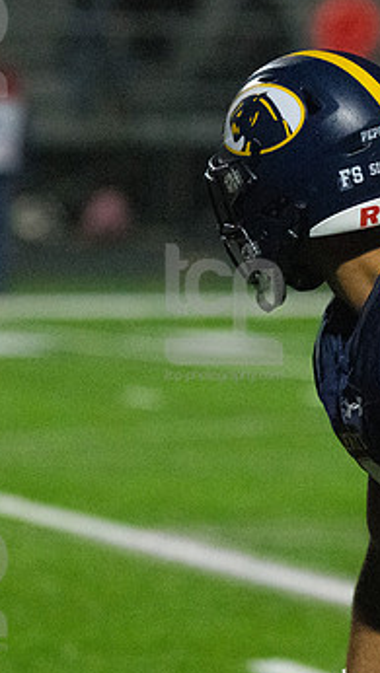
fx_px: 8478
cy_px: 313
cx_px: 224
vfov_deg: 4.6
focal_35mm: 474
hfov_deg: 2.6
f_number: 4
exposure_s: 1/1600
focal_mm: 180
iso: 8000
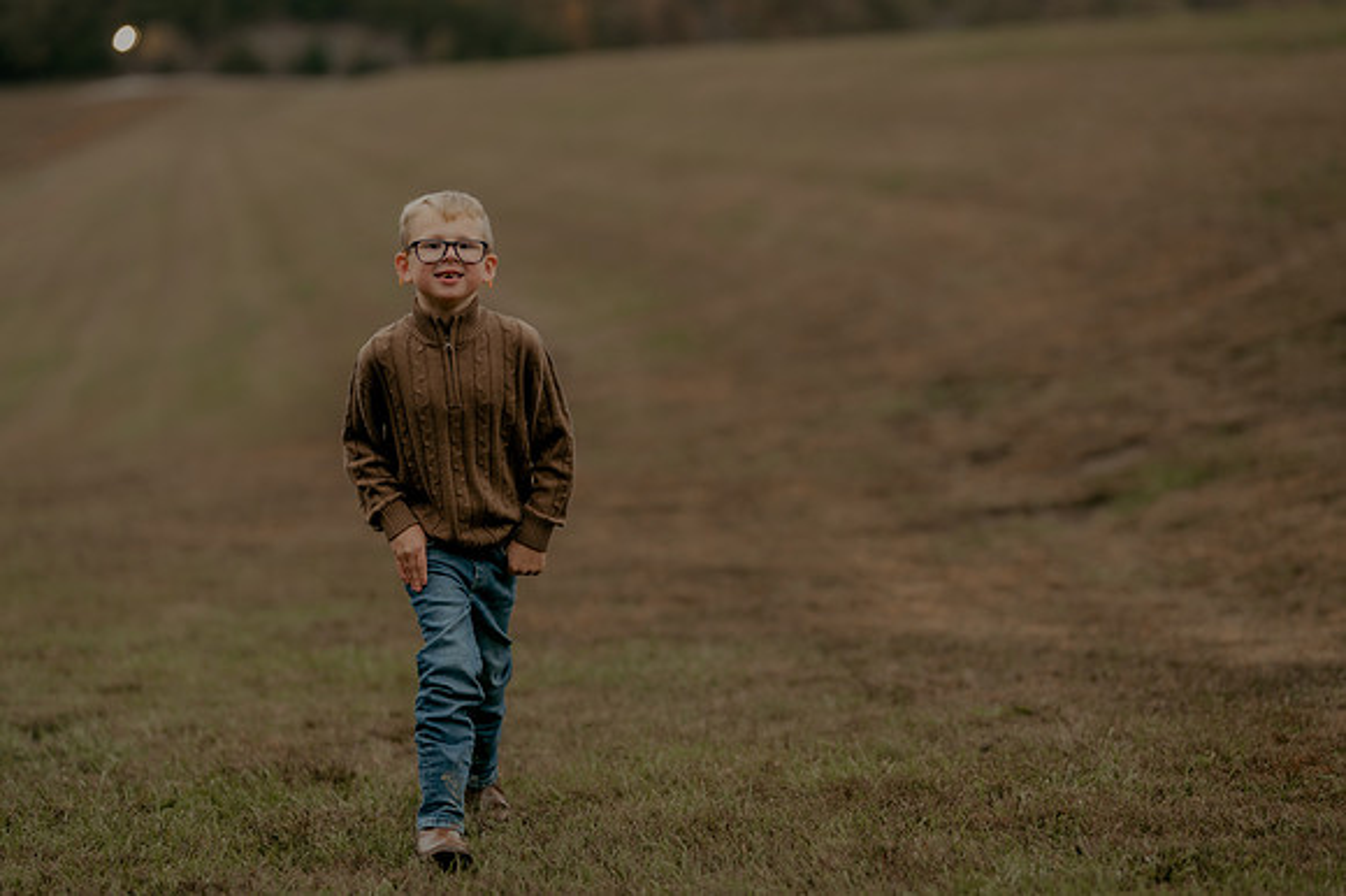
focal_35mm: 85
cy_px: 448
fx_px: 3176
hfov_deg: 23.9
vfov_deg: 16.1
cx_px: 673
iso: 400
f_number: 1.8
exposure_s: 1/250
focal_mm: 85
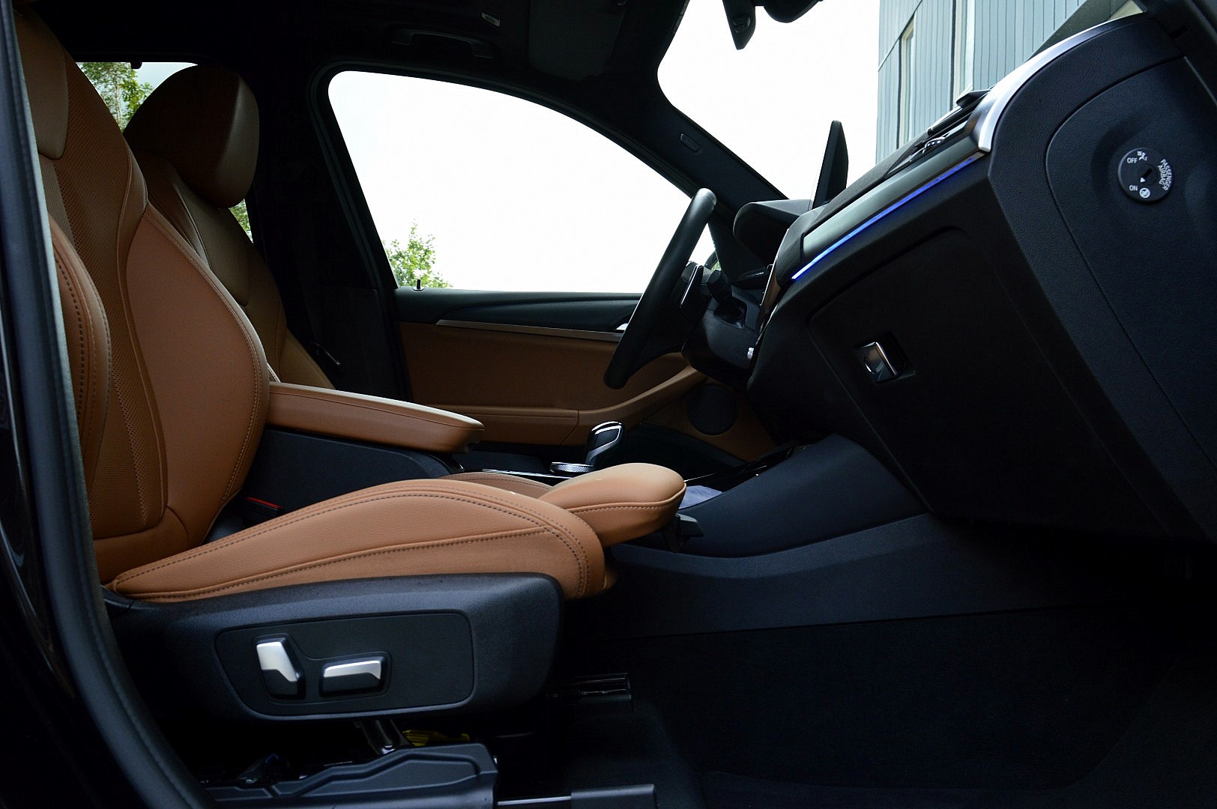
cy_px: 404
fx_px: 1115
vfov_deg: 39.9
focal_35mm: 33
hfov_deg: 57.3
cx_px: 608
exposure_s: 1/125
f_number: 9
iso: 400
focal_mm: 22
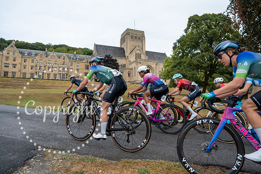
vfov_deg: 53.2
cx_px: 130
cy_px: 87
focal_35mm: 24
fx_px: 174
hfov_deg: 73.7
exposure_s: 1/800
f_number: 4
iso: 400
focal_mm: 24
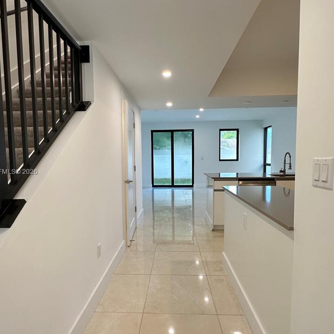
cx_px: 163
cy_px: 172
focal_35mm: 21
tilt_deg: -4.3
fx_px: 229
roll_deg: +1.1
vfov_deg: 72.1
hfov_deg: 72.1
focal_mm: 2.22
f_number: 2.2
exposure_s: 1/120
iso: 200
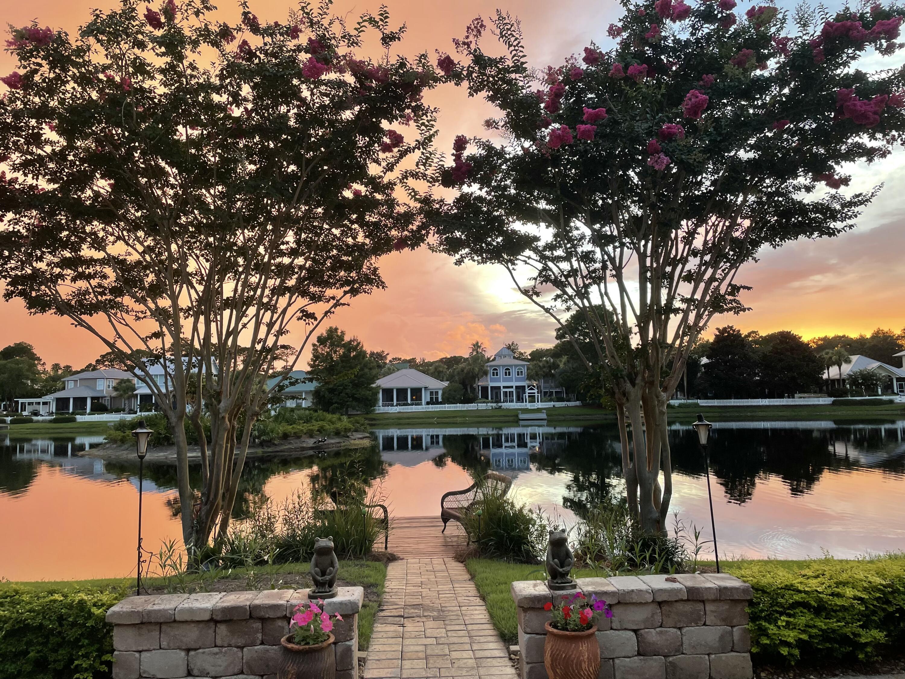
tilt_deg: +4.6
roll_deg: +1.5
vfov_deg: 53.1
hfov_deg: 67.3
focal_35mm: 26
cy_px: 340
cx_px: 452
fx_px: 680
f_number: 1.6
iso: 64
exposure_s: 1/121
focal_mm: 4.2
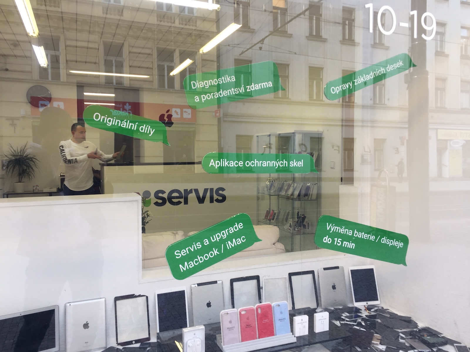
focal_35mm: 29
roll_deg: -0.7
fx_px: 394
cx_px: 235
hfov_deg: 61.7
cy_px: 176
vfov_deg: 48.2
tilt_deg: -3.2
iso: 32
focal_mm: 4.15
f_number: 2.2
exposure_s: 1/50
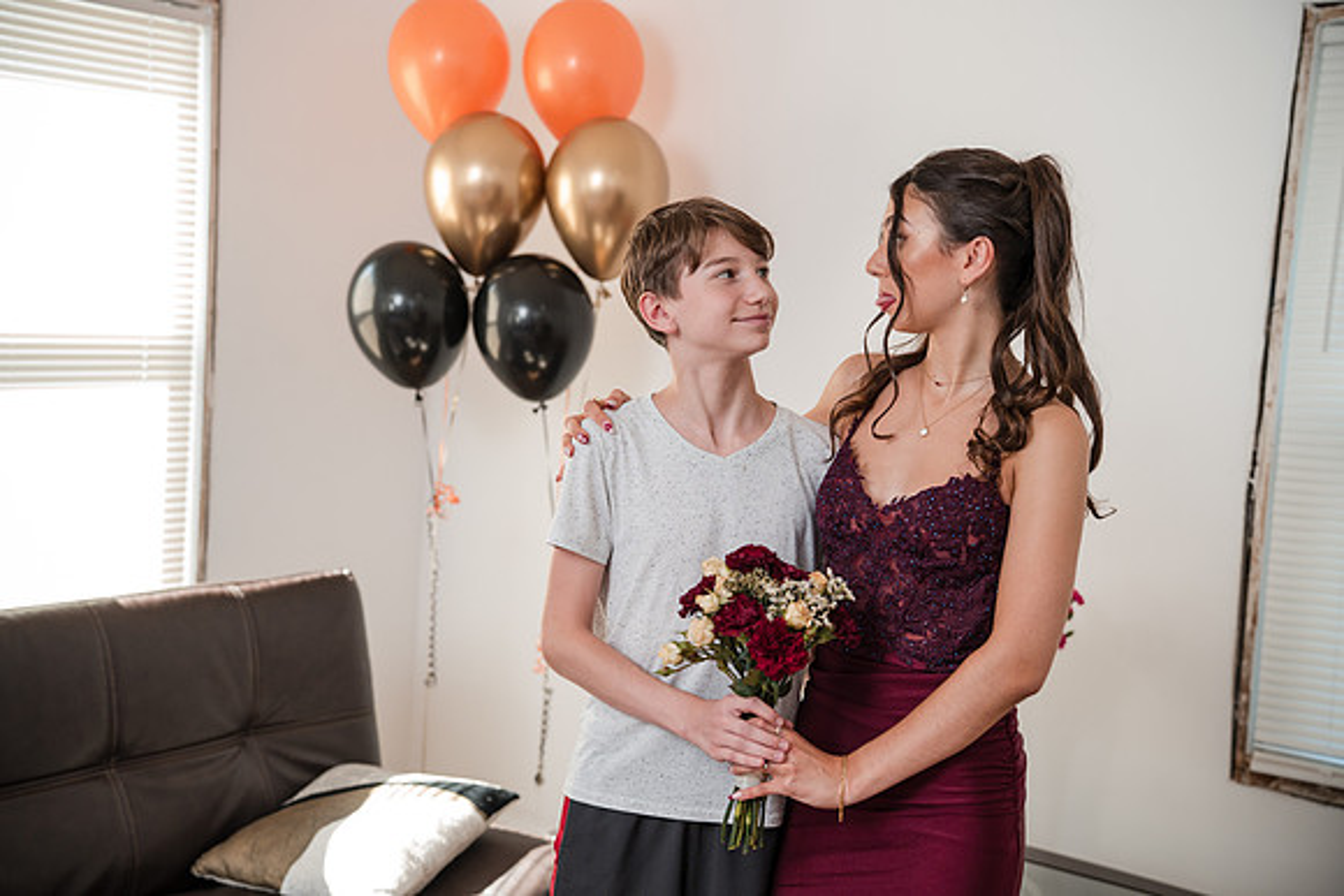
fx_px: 1979
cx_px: 672
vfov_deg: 25.5
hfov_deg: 37.5
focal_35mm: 53
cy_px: 448
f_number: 3.2
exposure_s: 1/250
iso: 1000
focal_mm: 53
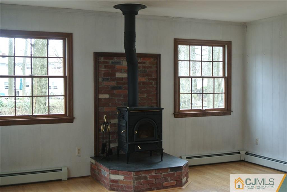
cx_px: 144
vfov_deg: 27.6
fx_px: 391
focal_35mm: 49
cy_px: 96
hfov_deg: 40.3
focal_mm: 18.2
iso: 400
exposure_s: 1/30
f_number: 4.5
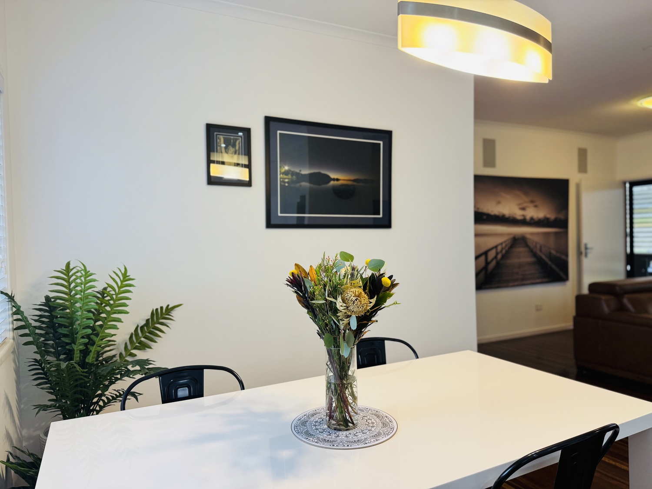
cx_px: 326
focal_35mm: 24
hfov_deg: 71.6
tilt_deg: -1.4
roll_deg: +1.9
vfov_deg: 56.8
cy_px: 244
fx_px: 452
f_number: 1.78
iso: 160
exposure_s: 1/100
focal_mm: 6.76
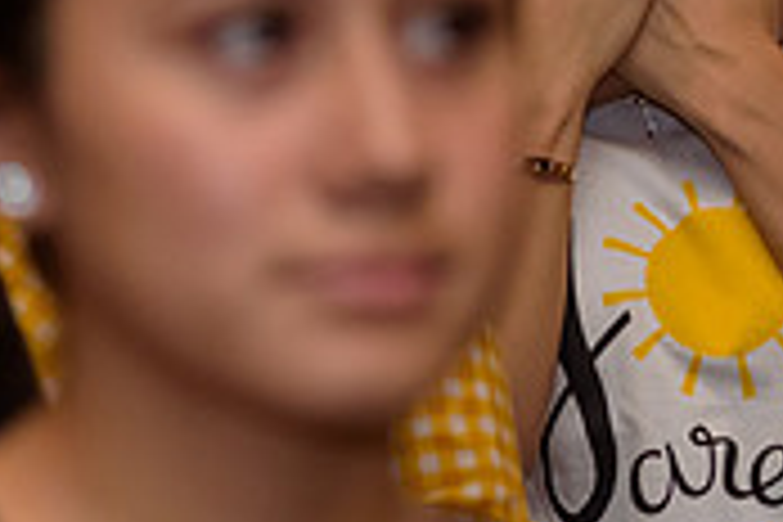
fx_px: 8678
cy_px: -227
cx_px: 792
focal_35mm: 399
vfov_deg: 3.4
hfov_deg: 5.2
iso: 2000
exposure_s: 1/125
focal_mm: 120
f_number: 4
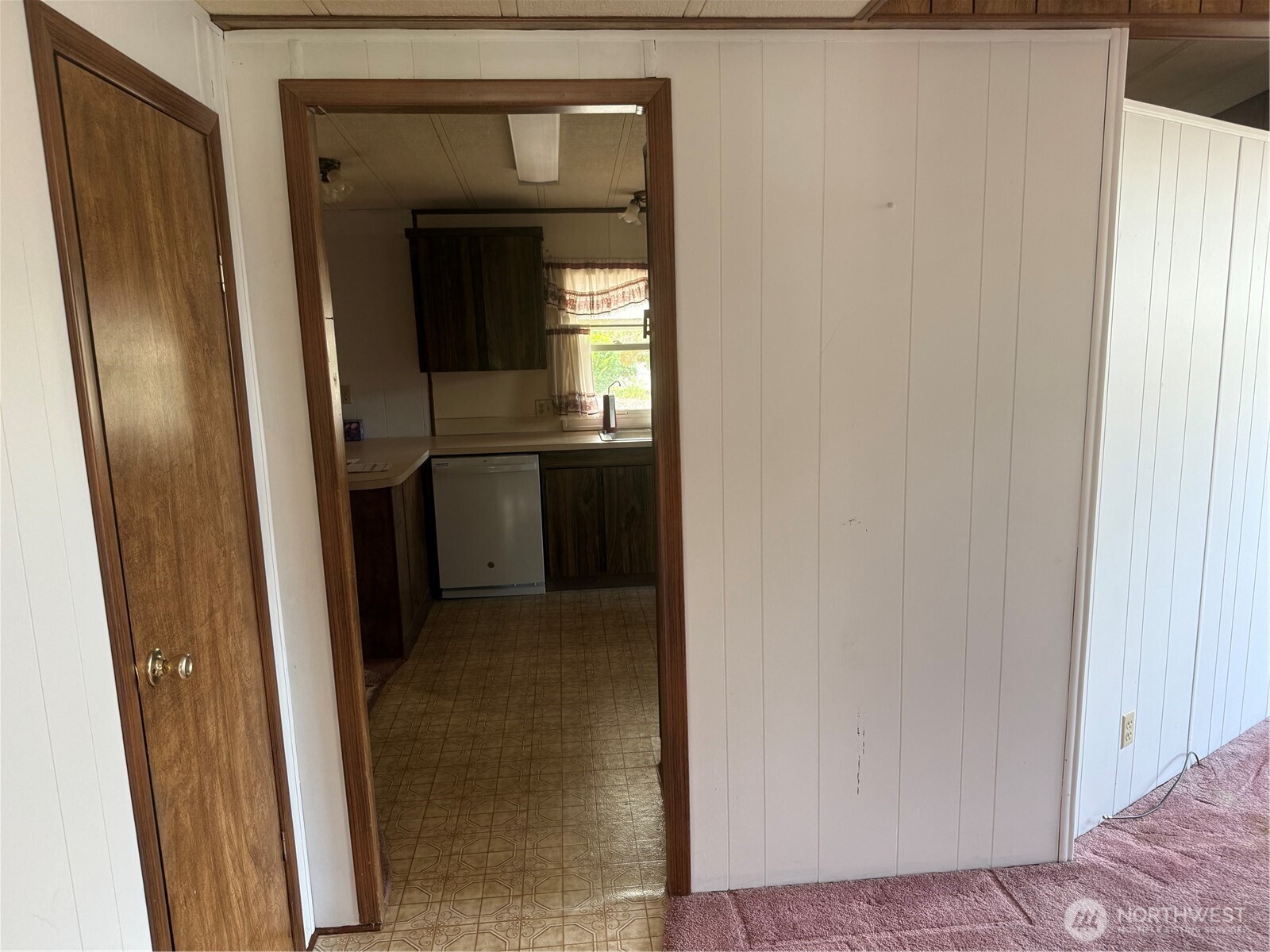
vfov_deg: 56.8
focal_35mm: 24
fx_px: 881
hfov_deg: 71.6
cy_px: 476
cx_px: 635
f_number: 1.78
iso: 200
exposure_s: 1/60
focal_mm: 6.76
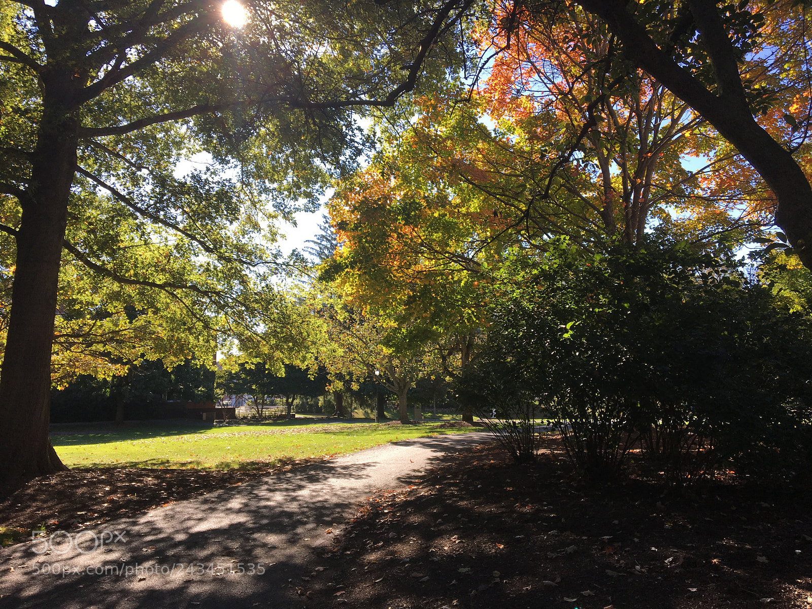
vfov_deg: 48.2
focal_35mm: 29
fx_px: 680
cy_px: 304
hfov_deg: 61.7
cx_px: 406
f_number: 2.2
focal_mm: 4.15
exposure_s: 1/484
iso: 25
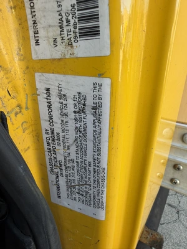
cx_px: 94
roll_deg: -3.1
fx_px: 173
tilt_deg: -20.0
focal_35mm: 24
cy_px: 124
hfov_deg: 56.8
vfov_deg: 71.6
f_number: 2.2
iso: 64
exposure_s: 1/121
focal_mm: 2.22
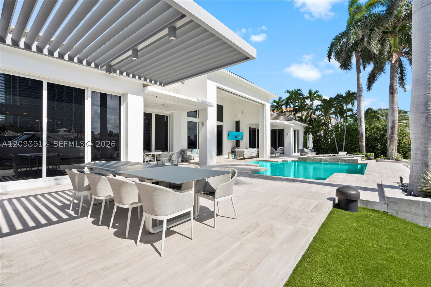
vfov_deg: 73.7
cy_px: 144
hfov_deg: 96.7
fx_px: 192
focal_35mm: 16
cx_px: 216
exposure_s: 1/30
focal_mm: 16
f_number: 9
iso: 50
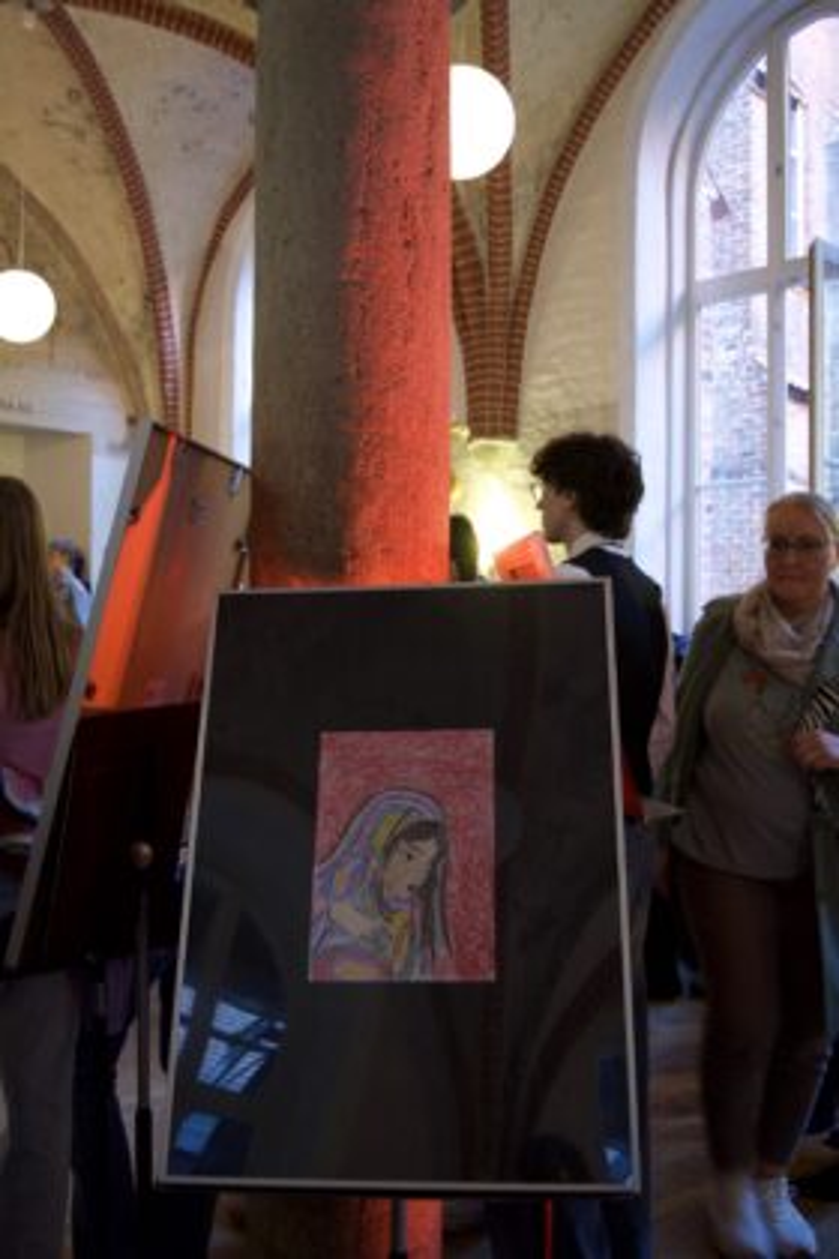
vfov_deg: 55.1
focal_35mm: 34
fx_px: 1206
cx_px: 420
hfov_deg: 38.4
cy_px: 630
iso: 1600
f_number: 3.8
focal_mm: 23
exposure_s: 1/30
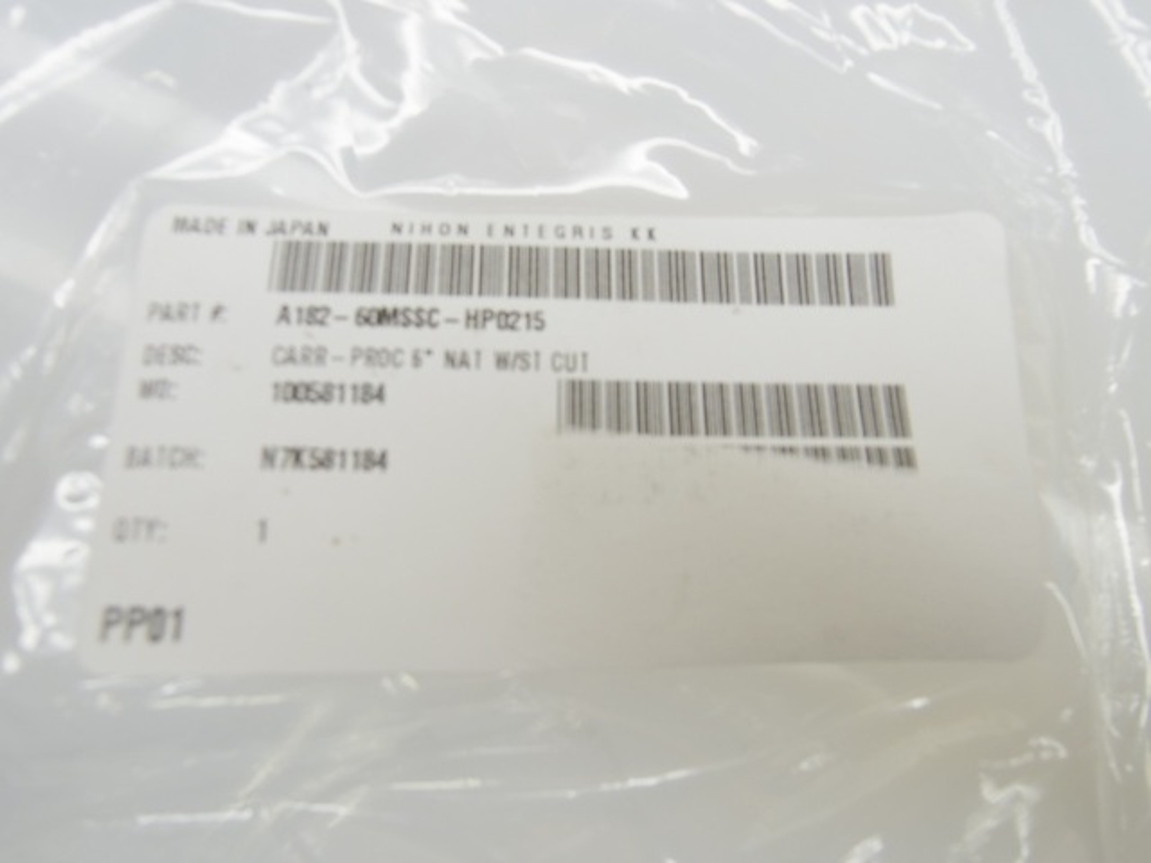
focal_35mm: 25
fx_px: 831
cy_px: 432
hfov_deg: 69.4
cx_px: 576
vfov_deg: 54.9
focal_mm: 5.5
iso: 200
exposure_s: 1/60
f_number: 2.8
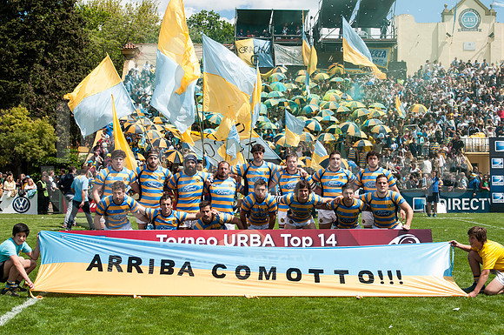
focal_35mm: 48
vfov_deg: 28.0
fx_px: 671
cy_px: 168
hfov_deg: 41.2
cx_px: 252
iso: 200
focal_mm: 32
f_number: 4
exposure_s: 1/1250
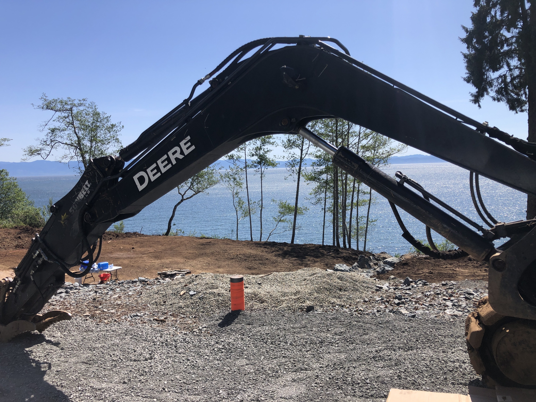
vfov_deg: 49.7
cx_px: 268
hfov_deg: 63.4
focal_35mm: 28
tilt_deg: -5.0
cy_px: 201
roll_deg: +1.9
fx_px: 434
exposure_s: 1/2000
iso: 20
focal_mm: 3.99
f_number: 1.8
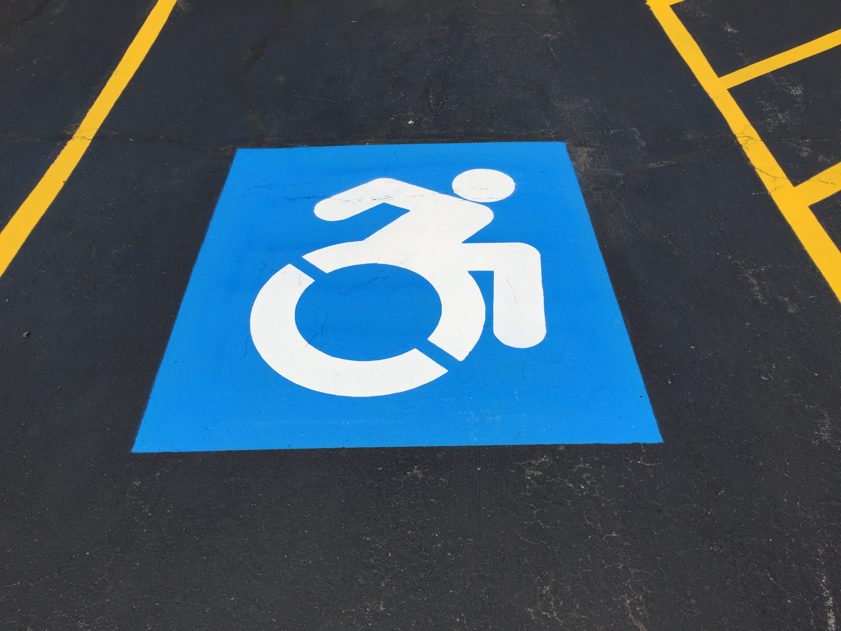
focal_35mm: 29
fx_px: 705
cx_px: 420
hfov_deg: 61.7
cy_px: 316
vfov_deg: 48.2
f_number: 2.2
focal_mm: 4.15
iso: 32
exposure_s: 1/5650
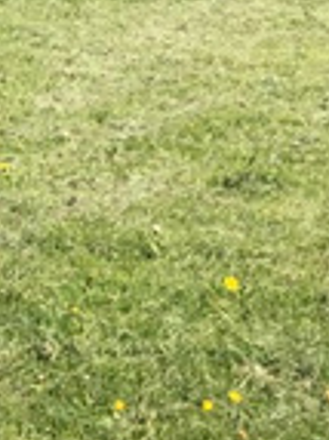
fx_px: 1650
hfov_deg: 10.0
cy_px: -108
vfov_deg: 14.6
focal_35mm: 130
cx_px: -446
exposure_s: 1/1276
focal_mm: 4.15
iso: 32
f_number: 2.2
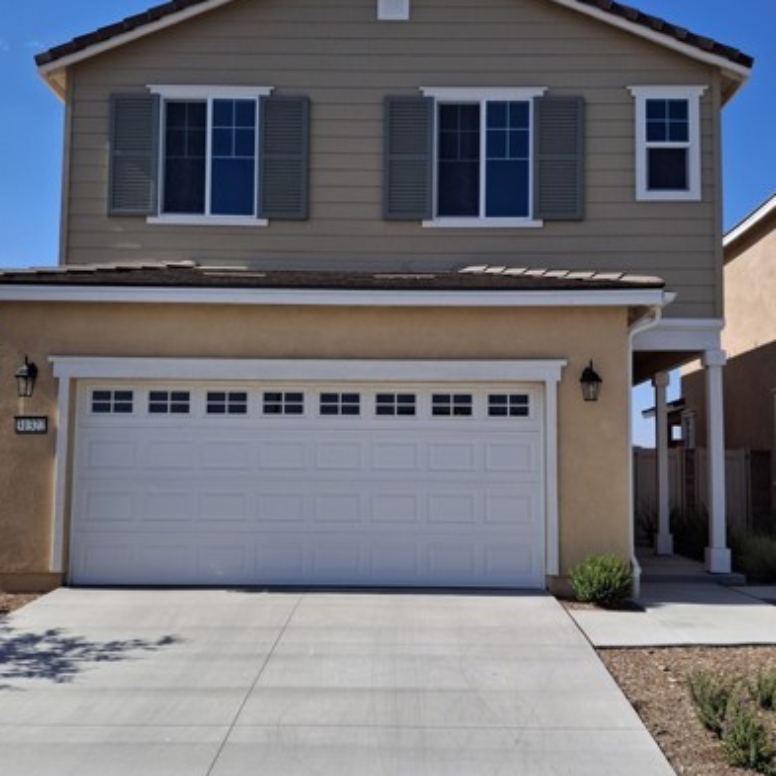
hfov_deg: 46.0
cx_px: 397
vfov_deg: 46.0
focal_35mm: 36
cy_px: 403
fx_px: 913
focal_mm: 4.69
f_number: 1.8
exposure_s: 1/1361
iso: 32
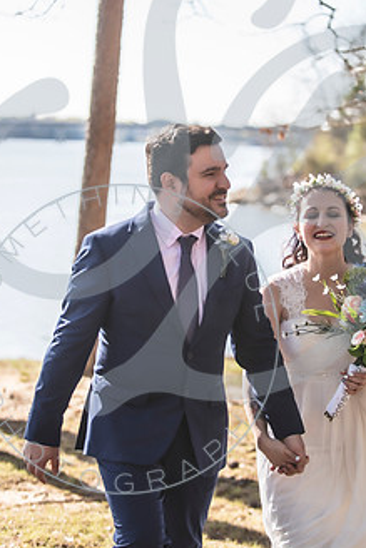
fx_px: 1462
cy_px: 212
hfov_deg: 14.3
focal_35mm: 96
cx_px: 199
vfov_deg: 21.2
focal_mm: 70
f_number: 2.8
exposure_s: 1/640
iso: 100
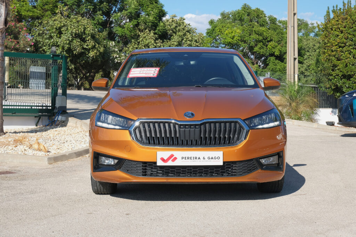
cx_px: 178
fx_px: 643
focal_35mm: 65
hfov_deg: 31.0
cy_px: 118
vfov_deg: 20.9
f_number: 9
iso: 160
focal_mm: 43.2
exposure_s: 1/200
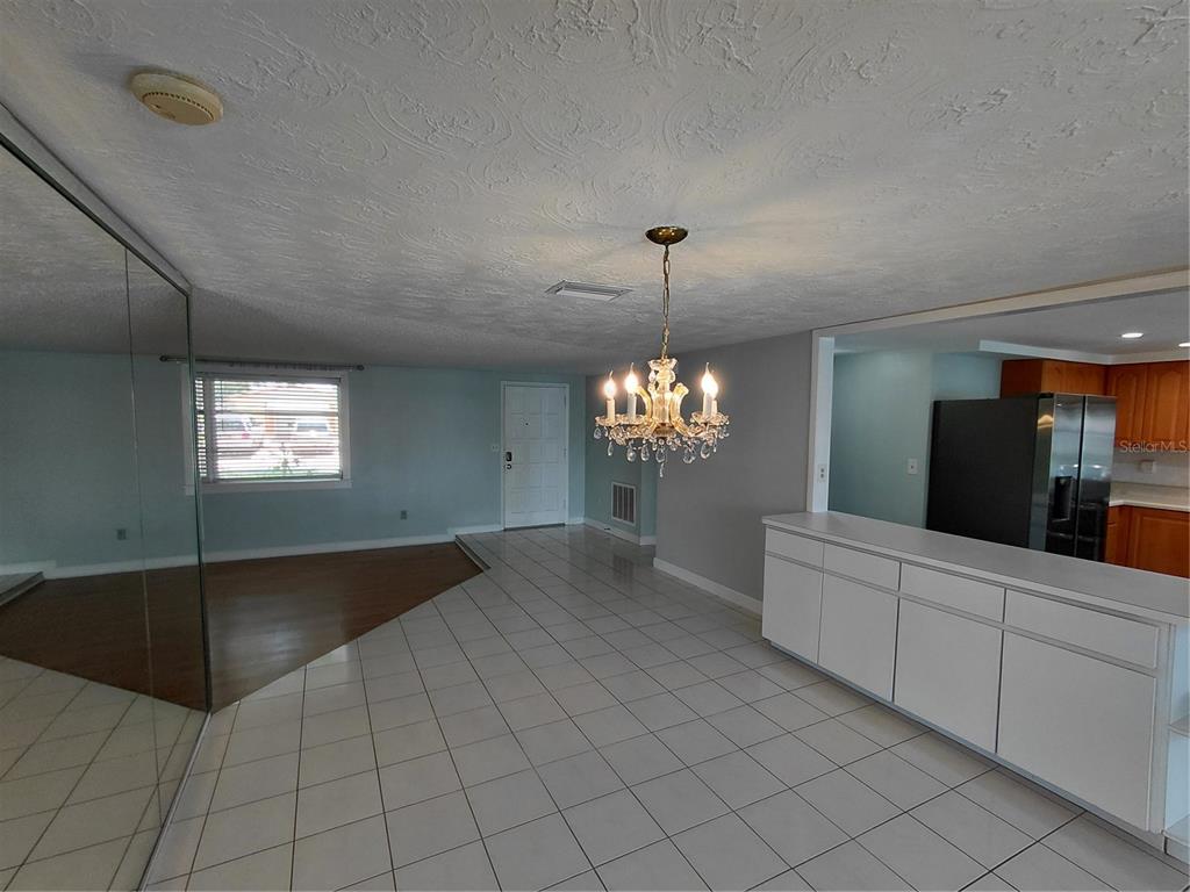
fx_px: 550
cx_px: 595
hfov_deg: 94.5
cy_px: 446
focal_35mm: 16
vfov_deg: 78.1
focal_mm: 1.64
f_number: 2.2
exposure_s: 1/60
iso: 50
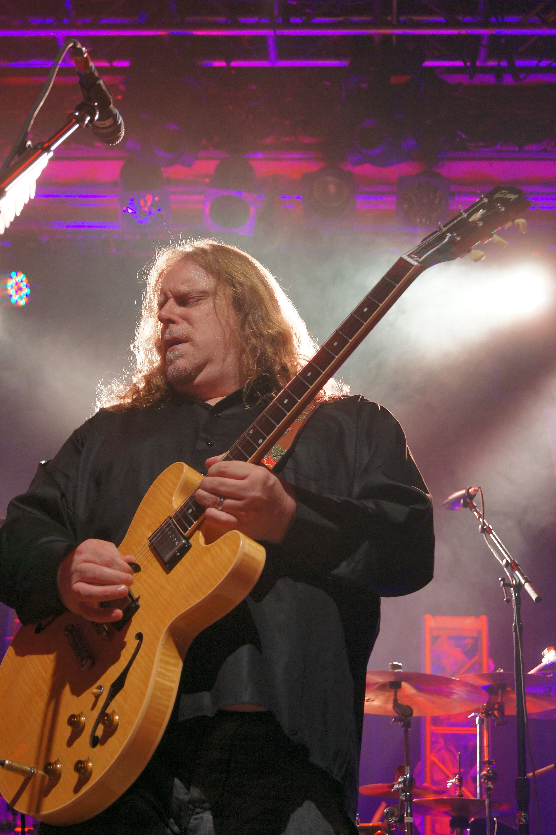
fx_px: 1392
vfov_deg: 33.4
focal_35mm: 60
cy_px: 418
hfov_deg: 22.6
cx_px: 278
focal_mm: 40
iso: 800
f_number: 5.6
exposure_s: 1/60
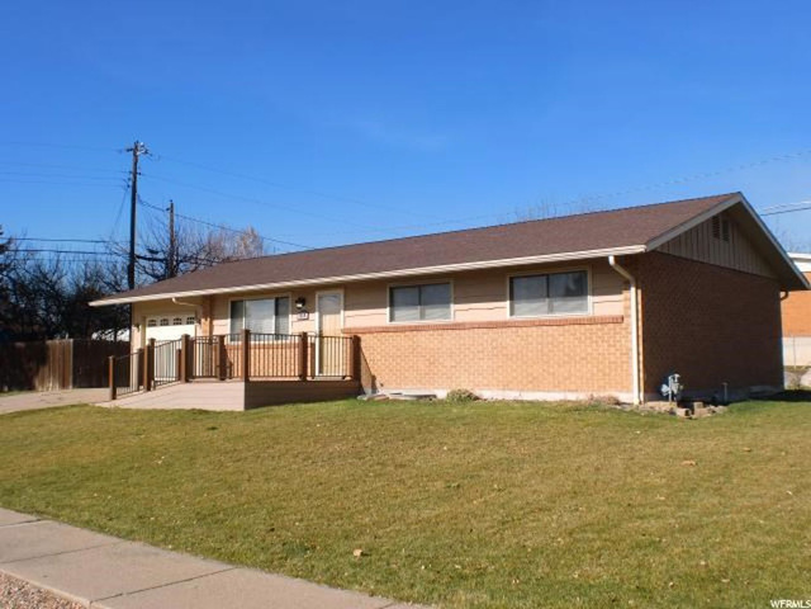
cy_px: 304
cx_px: 406
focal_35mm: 35
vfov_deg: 40.7
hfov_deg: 52.6
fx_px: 820
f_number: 5.6
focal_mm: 6.3
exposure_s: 1/400
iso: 64
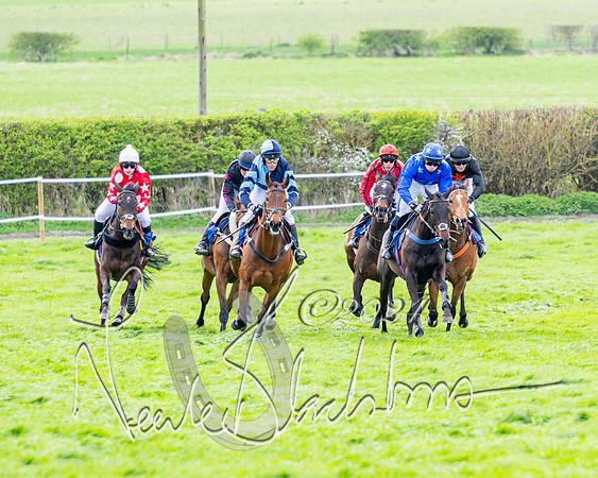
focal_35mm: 411
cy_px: 243
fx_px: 7275
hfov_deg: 4.7
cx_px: 371
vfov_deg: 3.8
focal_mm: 200
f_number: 4
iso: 400
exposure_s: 1/1000
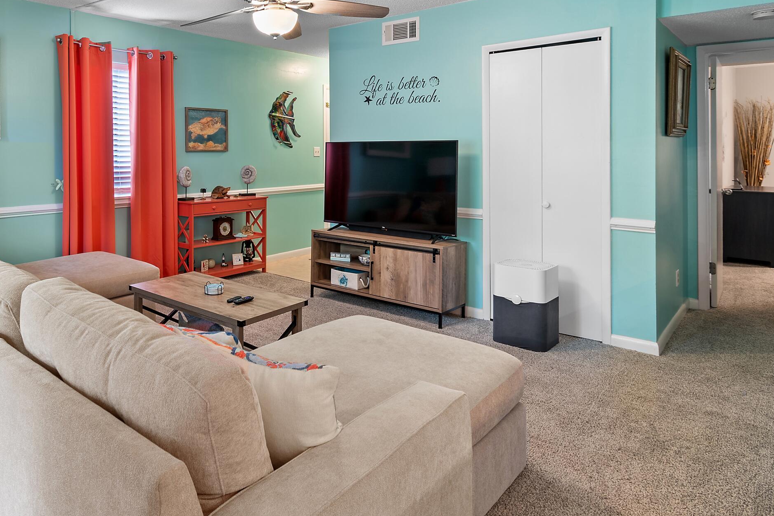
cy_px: 152
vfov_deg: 51.6
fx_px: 516
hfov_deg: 71.5
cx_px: 256
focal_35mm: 24
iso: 100
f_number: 8
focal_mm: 10
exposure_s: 2
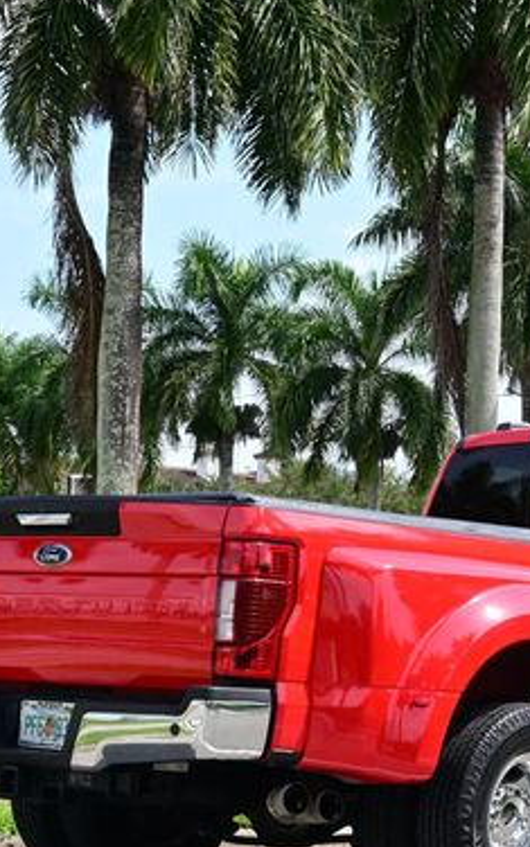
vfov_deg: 20.0
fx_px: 2404
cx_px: 523
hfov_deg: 12.4
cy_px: 466
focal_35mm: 104
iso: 100
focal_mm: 40
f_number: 7.1
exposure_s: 1/200
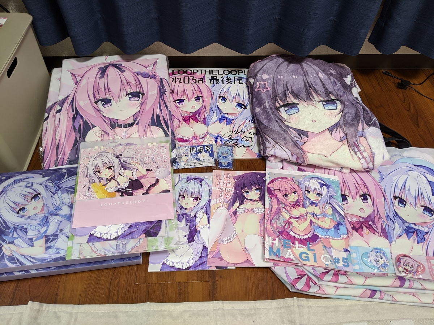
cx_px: 217
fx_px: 339
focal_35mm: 27
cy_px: 162
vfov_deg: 51.4
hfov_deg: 65.3
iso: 92
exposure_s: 1/24
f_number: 1.8
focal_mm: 4.44
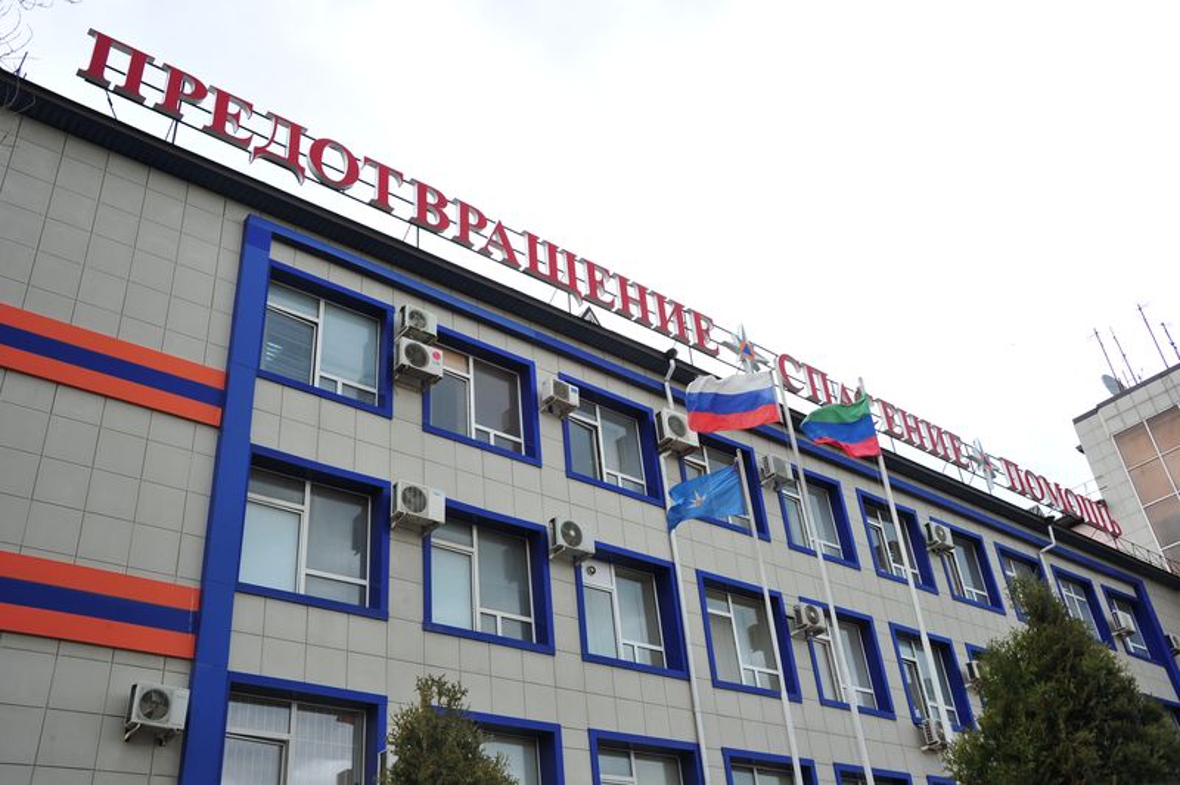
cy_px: 392
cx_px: 590
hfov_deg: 58.8
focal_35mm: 32
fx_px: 1048
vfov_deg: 41.0
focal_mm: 32
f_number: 9
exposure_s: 1/160
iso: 400
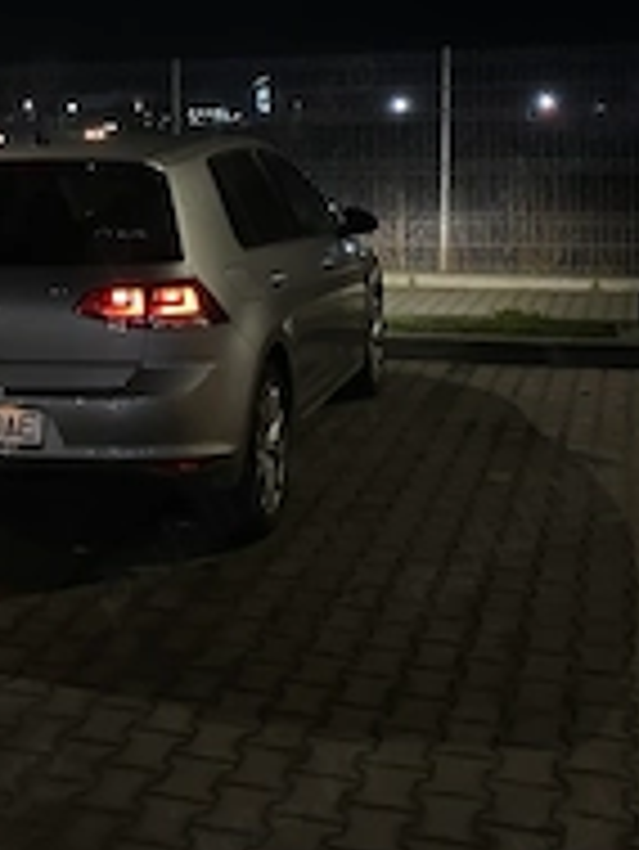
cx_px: 76
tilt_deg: -3.5
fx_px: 1352
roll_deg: -0.1
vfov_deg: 34.3
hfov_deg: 25.8
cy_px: 234
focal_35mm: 55
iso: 500
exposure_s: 1/33
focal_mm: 4.25
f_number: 1.8
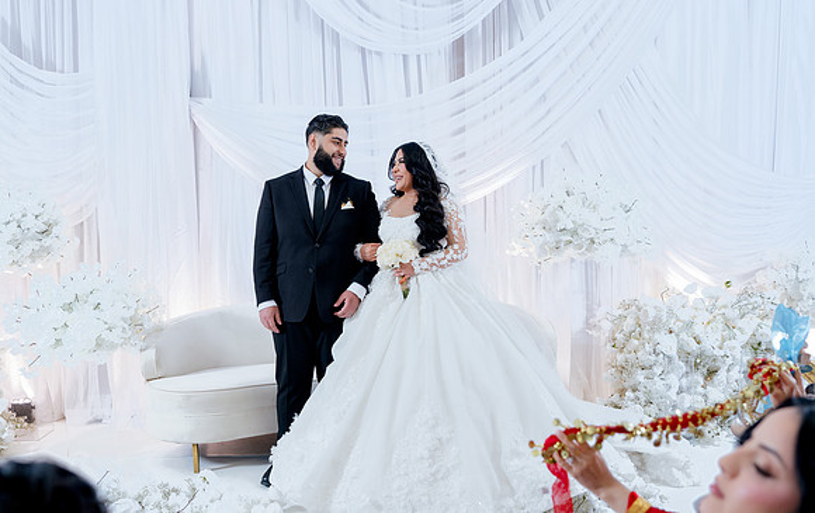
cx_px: 367
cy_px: 302
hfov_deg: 60.0
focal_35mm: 32
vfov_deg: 39.9
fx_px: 704
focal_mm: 28
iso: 800
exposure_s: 1/160
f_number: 2.8
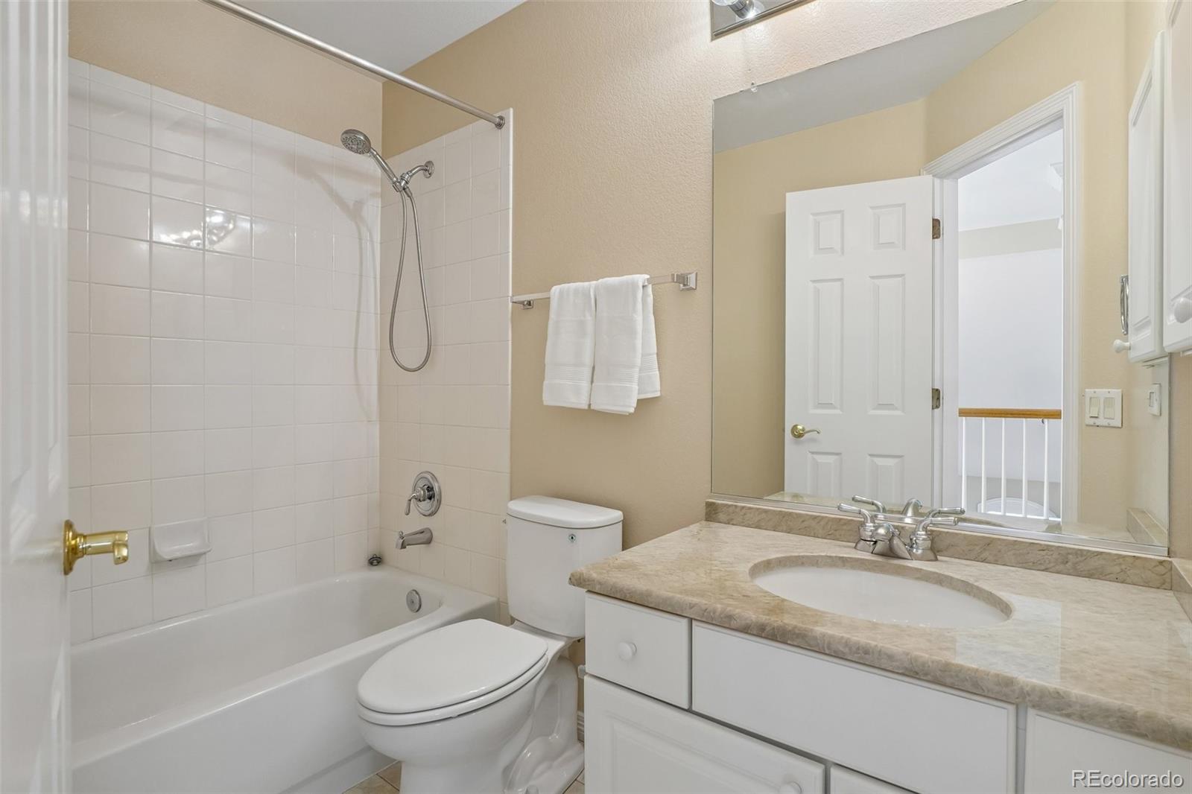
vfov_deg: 72.0
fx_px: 546
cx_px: 596
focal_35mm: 16
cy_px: 397
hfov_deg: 95.0
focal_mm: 11
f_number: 8
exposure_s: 1/30
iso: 250
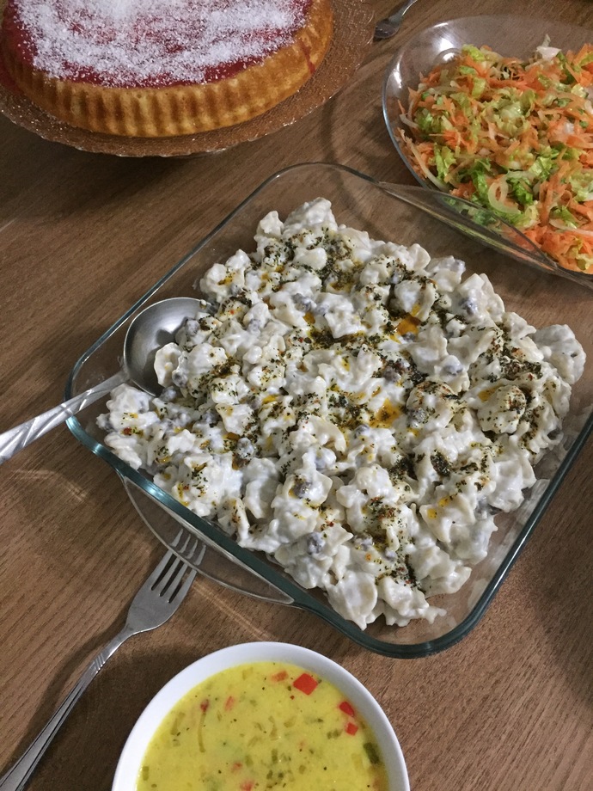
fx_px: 662
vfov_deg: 61.7
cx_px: 296
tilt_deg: -60.1
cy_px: 396
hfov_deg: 48.2
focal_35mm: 29
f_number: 2.2
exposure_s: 1/17
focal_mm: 4.15
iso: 320
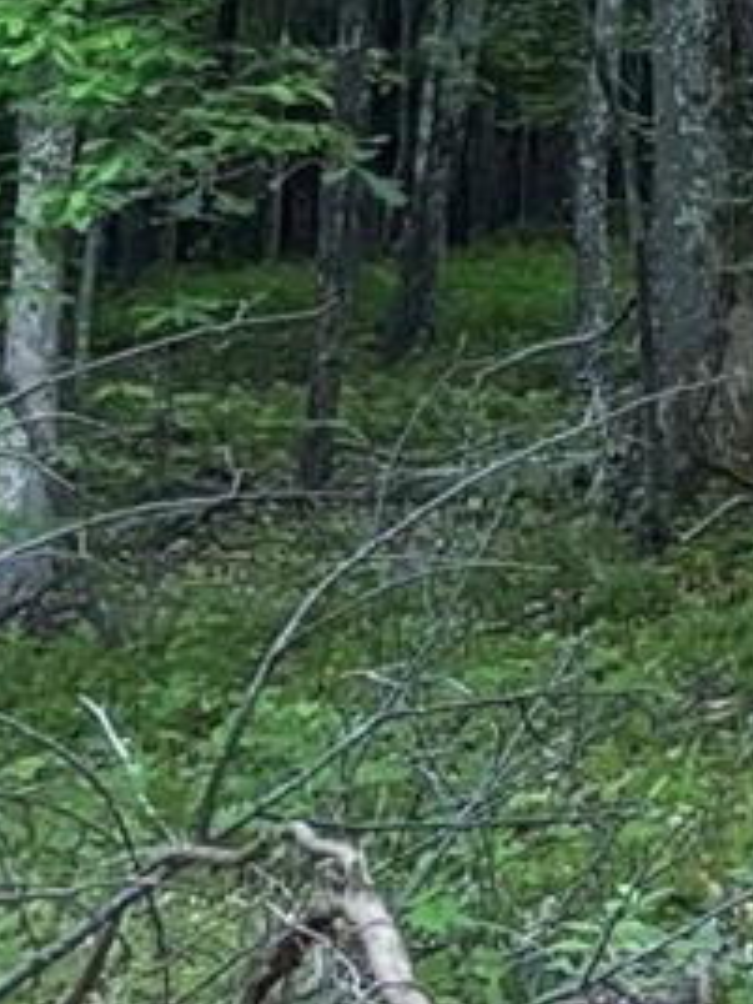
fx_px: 4322
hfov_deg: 8.7
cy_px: -611
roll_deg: -0.3
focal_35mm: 149
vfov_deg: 12.4
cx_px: 1993
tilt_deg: +11.5
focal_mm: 5.96
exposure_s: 1/41
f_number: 1.6
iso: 500
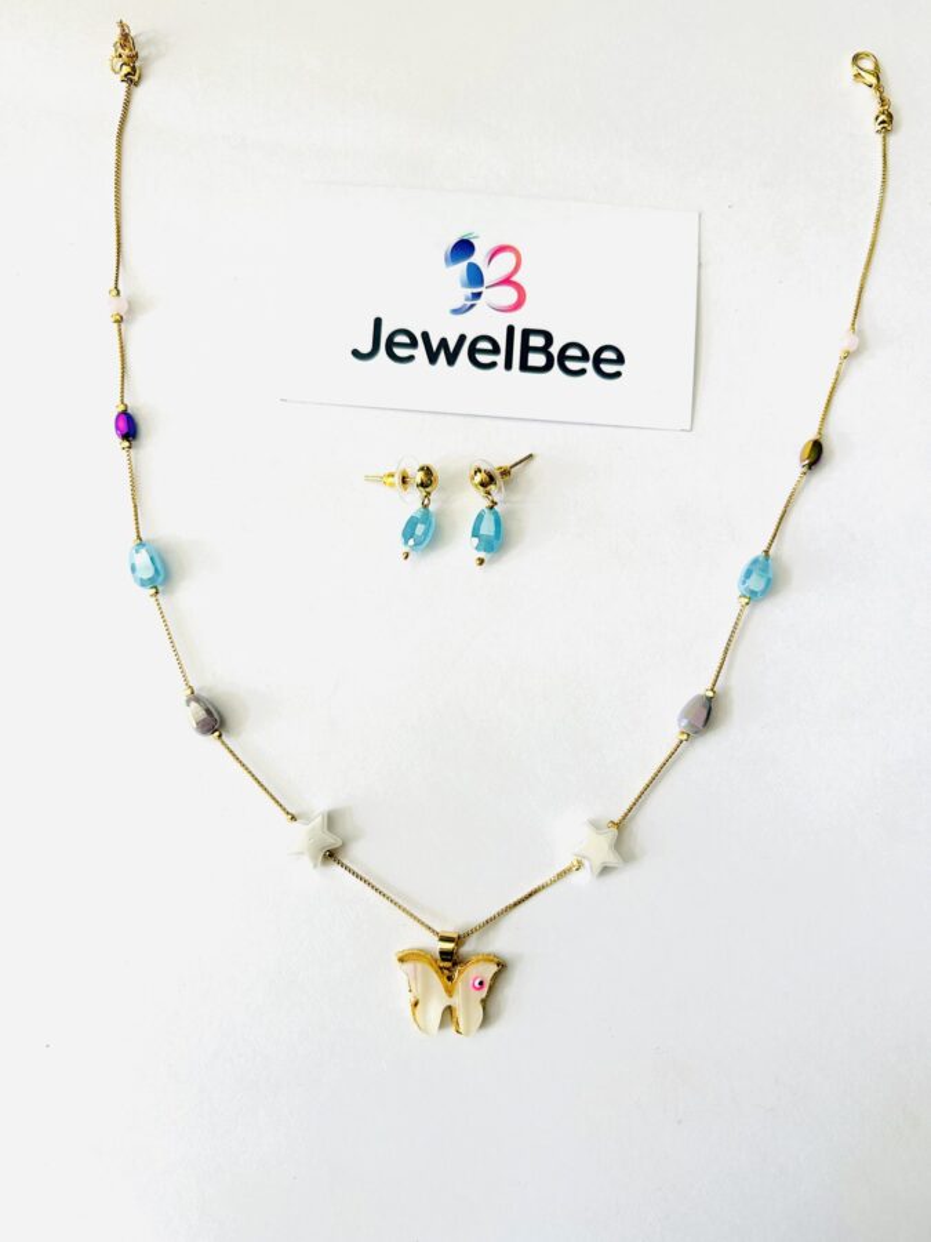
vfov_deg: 67.3
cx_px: 466
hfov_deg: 53.1
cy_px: 621
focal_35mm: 26
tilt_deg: -82.4
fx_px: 932
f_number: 1.5
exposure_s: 1/100
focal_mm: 5.7
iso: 80
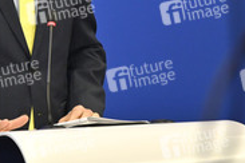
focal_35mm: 469
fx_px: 3192
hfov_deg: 4.4
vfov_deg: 2.9
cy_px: -24
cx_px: 25
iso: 1600
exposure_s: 1/400
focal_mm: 190
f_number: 2.8
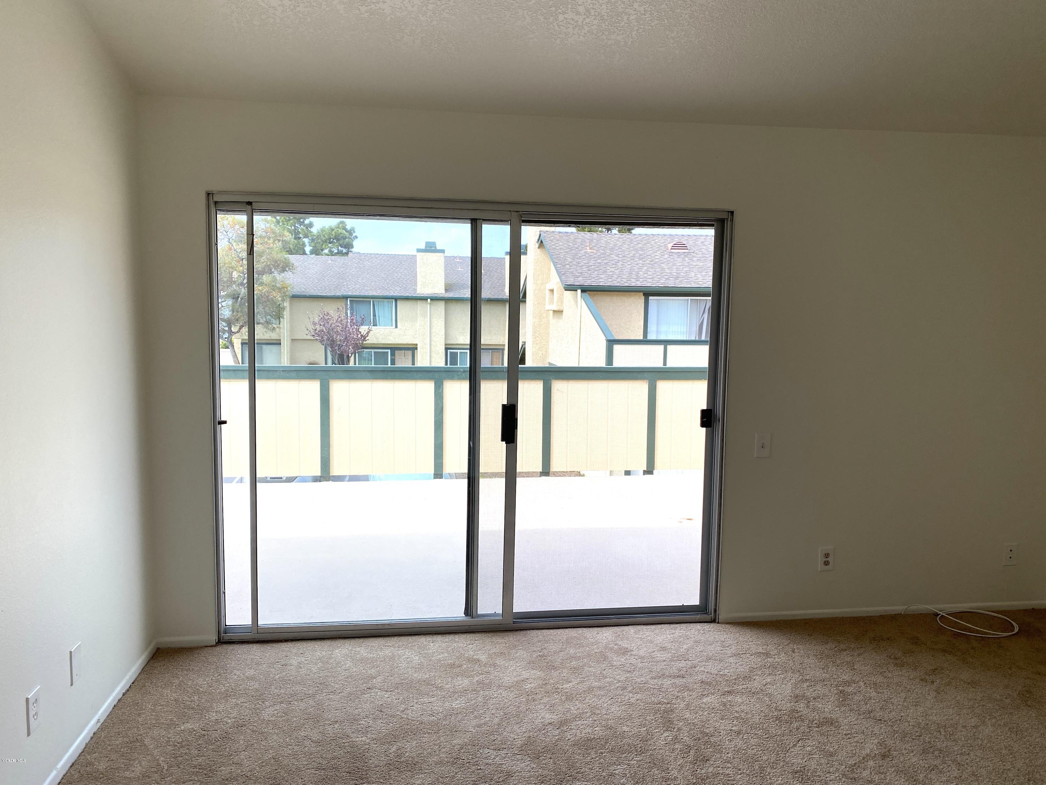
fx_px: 786
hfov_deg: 67.3
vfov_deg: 53.1
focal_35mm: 26
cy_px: 392
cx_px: 523
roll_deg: -0.9
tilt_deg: -7.0
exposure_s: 1/1104
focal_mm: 4.25
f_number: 1.8
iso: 32
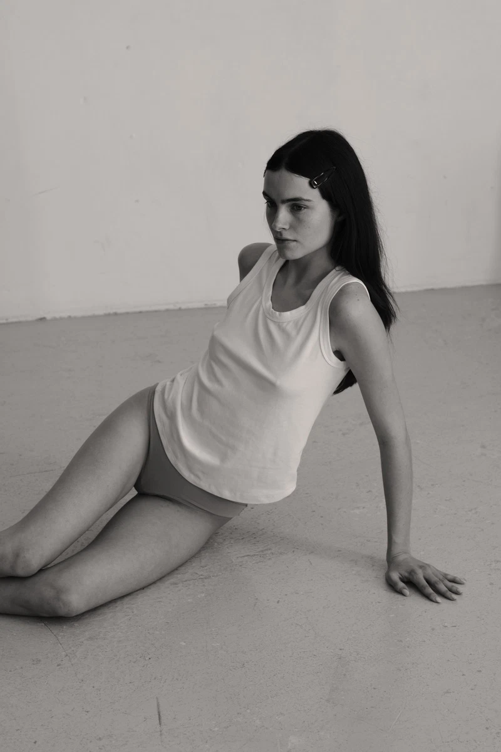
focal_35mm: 84
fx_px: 1753
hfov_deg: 16.3
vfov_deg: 24.2
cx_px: 250
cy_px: 376
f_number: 4
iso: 400
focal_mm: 56
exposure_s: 1/200
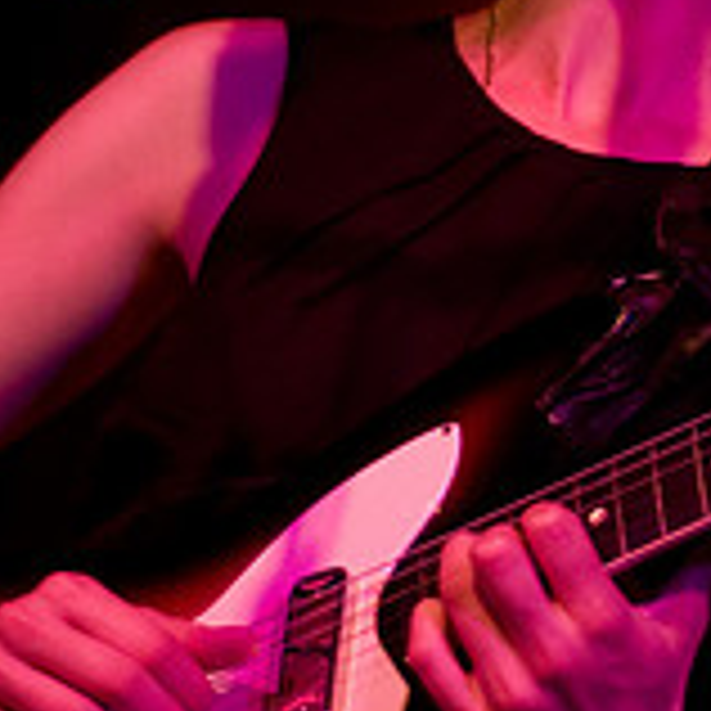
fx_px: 5414
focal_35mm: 233
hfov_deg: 7.5
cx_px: 688
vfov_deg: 7.5
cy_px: 11
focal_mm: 50
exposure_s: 1/200
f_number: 1.8
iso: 800
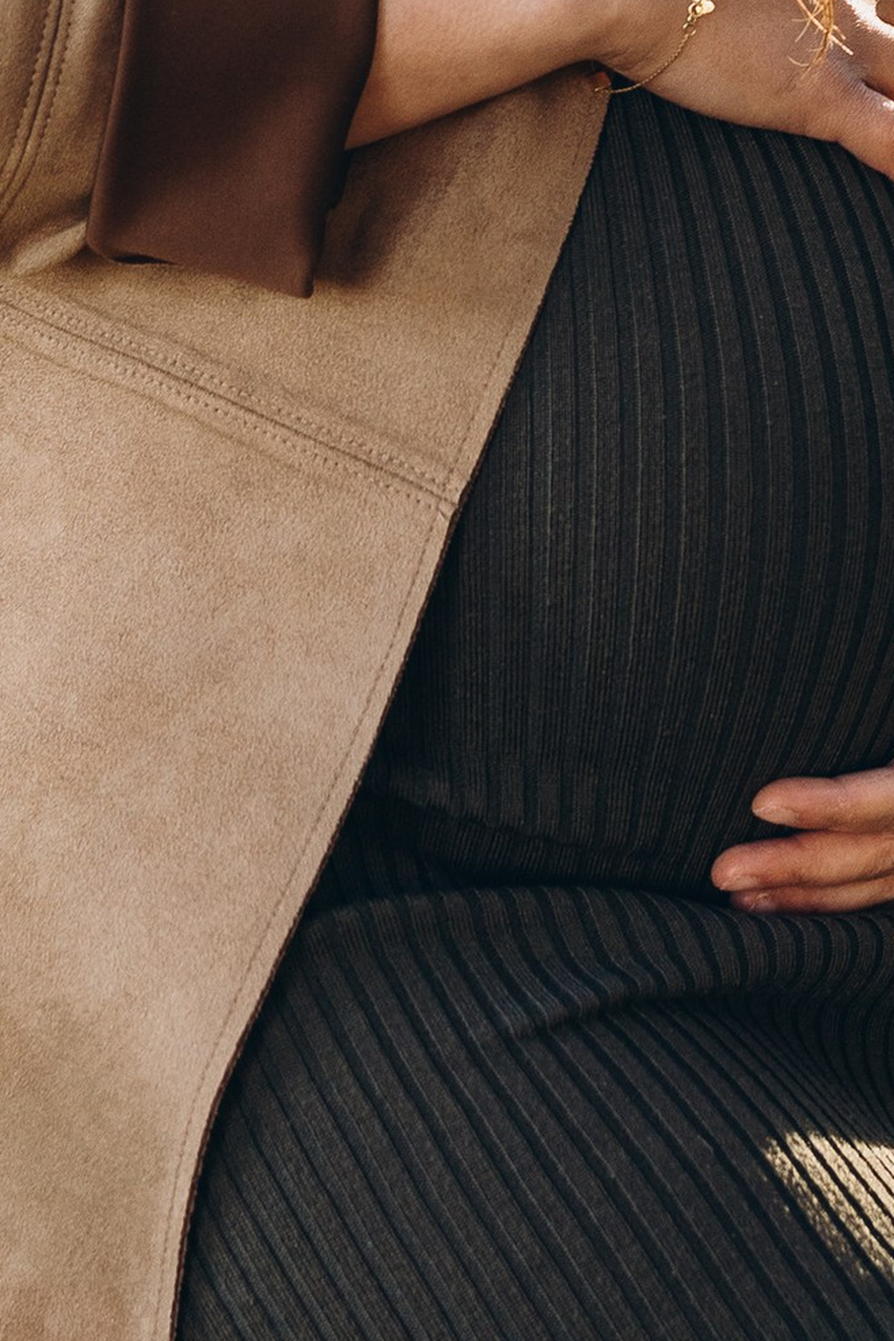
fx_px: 5064
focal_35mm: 136
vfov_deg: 14.1
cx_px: 419
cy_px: -660
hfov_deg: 10.1
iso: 160
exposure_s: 1/320
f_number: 2.5
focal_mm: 35
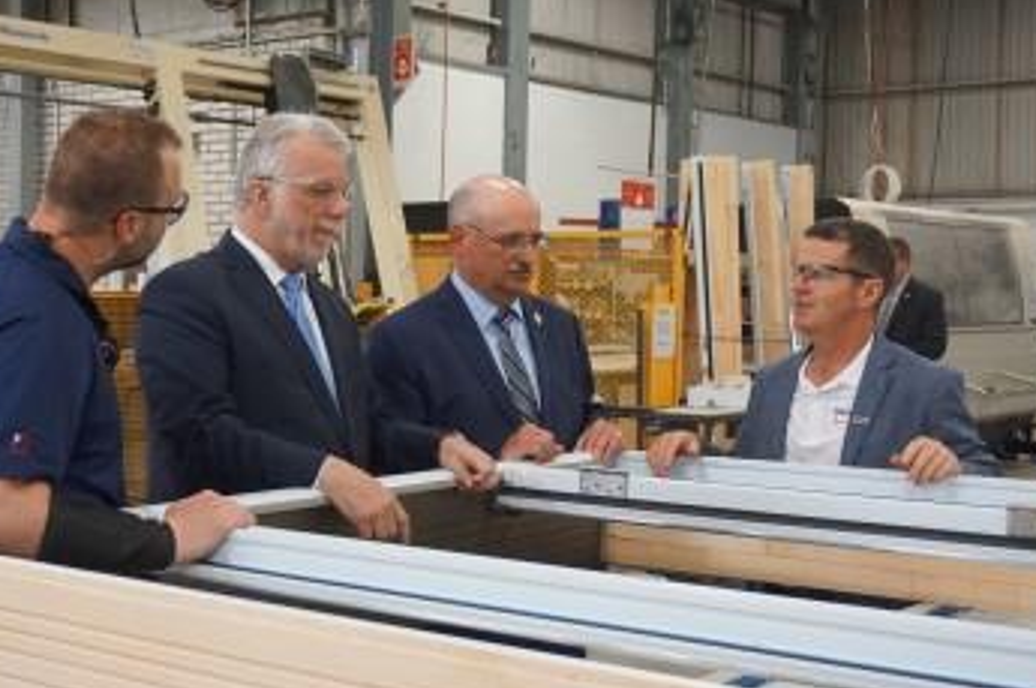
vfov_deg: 25.6
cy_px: 336
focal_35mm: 53
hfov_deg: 37.7
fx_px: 1513
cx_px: 453
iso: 2000
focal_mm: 27
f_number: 4.5
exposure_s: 1/160
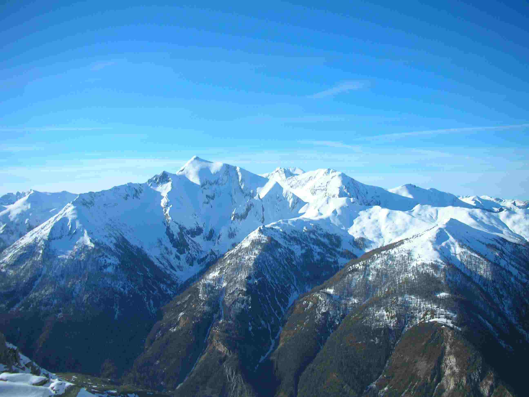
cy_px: 198
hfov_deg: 52.6
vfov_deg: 40.7
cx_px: 264
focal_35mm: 35
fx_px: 535
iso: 50
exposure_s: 1/120
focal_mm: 5.8
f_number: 8.5
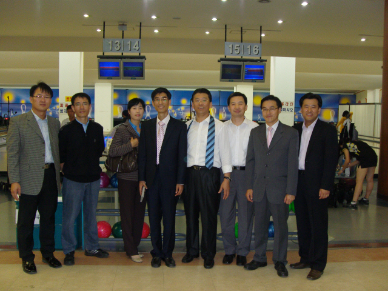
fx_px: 415
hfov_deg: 50.1
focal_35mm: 37
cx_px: 194
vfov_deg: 38.7
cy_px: 146
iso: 160
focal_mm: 6.2
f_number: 2.8
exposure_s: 1/40
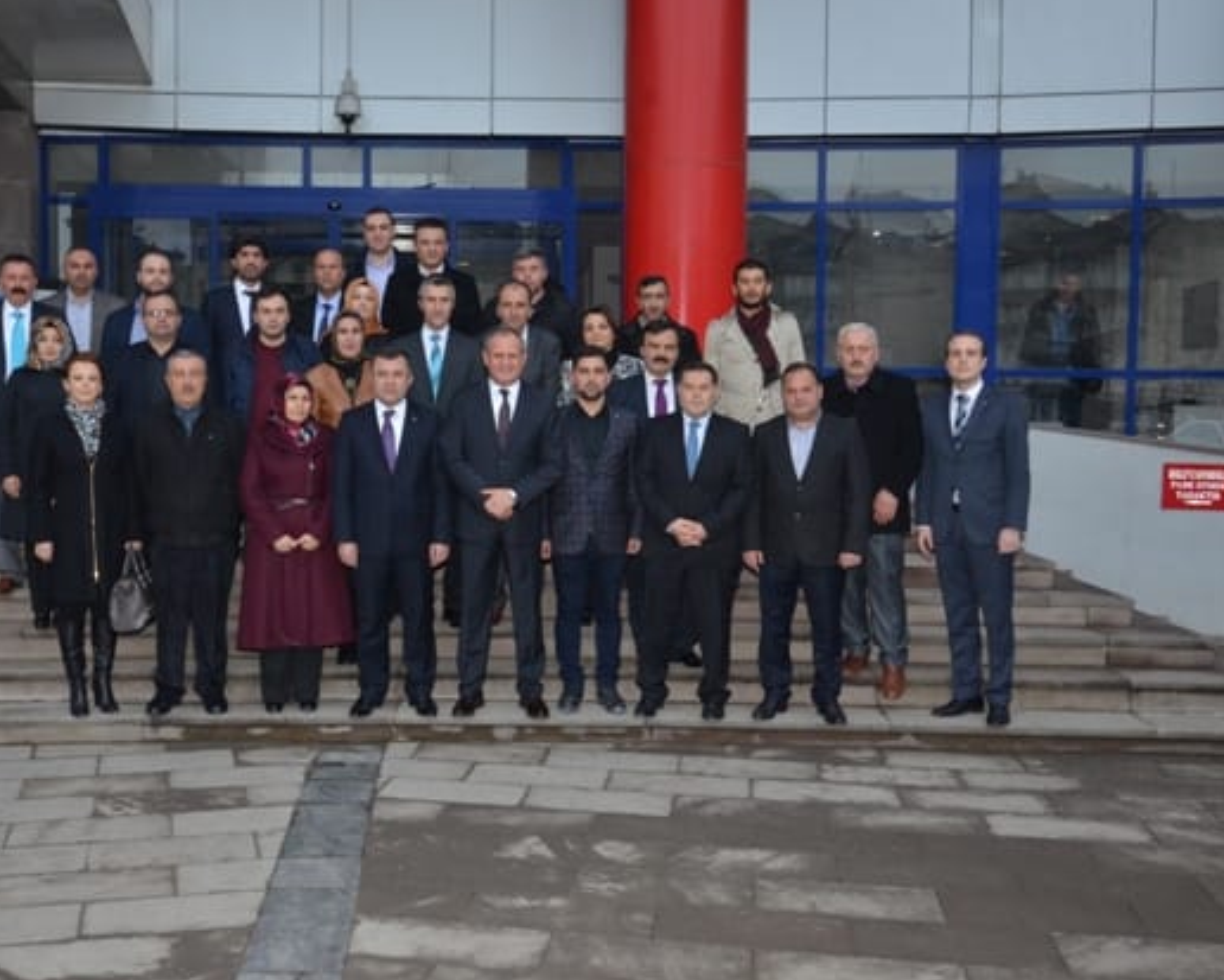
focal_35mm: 37
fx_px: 1325
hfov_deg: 49.2
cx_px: 474
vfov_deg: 40.6
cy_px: 484
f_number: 8
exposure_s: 1/250
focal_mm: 21
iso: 1000
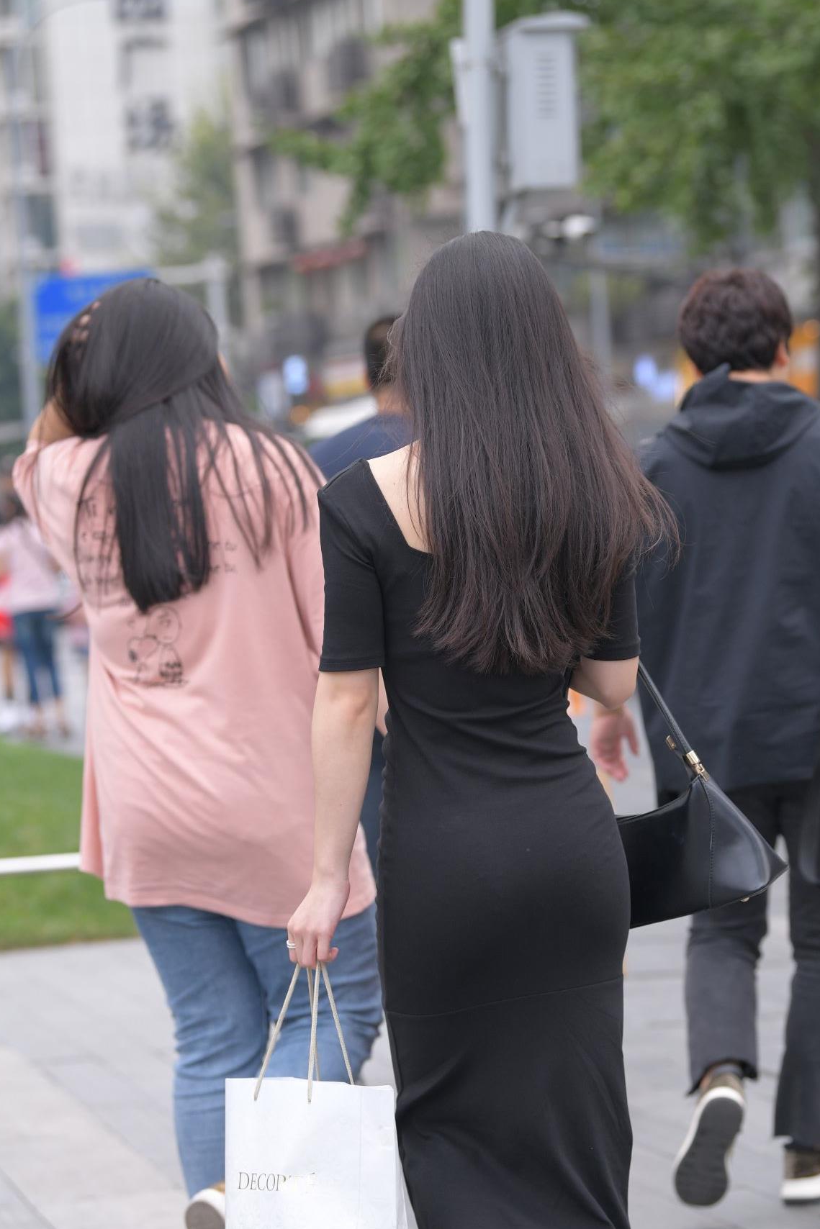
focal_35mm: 138
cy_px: 734
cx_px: 538
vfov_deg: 14.9
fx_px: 4714
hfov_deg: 9.9
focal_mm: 102
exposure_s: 1/800
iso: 640
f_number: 4
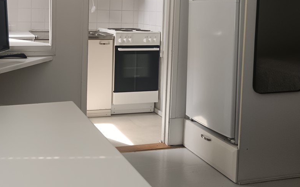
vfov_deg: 29.0
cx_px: 86
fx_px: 352
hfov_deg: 45.1
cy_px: 29
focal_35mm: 43
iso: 477
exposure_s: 1/100
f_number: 1.9
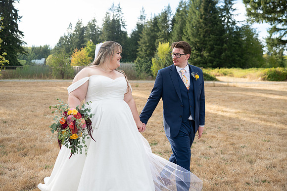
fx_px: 279
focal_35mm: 35
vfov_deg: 37.9
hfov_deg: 54.4
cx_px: 144
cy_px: 96
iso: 400
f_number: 2.8
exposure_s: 1/1600
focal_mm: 35
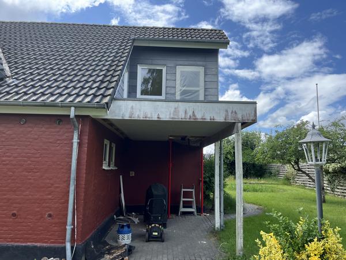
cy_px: 130
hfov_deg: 67.3
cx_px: 173
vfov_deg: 53.1
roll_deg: -1.2
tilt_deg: +8.1
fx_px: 260
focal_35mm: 26
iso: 50
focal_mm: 5.1
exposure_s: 1/1536
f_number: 1.6
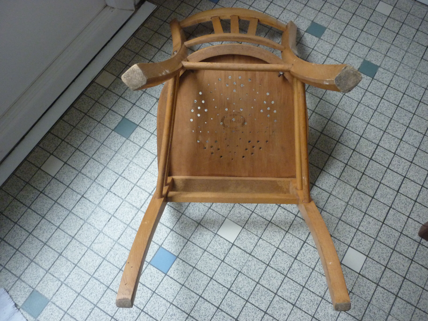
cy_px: 160
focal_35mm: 33
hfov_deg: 55.4
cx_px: 214
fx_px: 408
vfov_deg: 42.9
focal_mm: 5.5
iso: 400
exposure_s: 1/30
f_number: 2.8
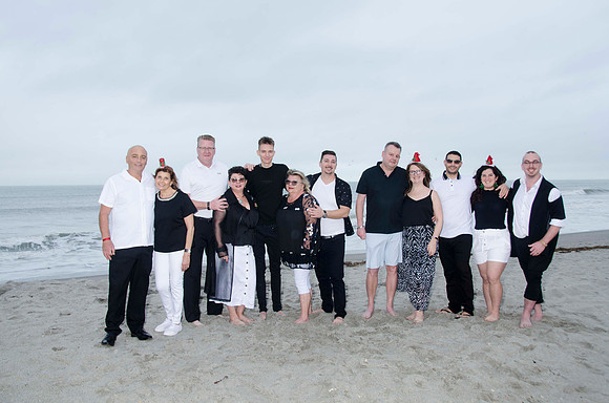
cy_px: 202
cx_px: 304
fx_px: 557
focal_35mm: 33
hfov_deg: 57.3
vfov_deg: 39.8
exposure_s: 1/60
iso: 100
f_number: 5.6
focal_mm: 22
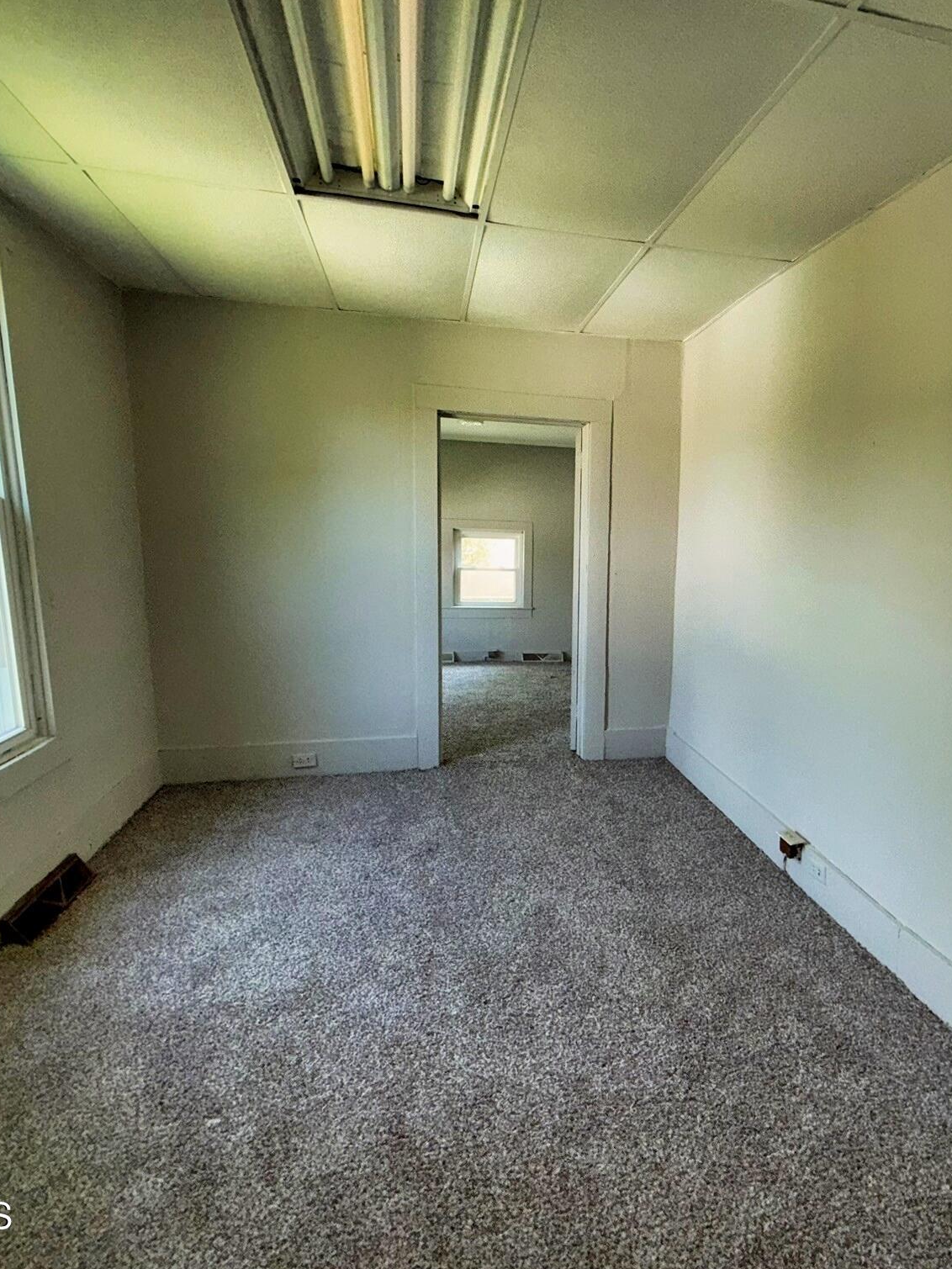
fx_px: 697
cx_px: 599
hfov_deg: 67.6
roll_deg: -1.8
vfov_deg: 84.7
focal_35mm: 19
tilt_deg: -7.4
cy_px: 629
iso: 100
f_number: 2.2
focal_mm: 2.22
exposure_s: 1/122
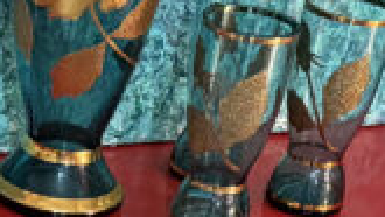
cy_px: 483
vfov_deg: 7.1
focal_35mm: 162
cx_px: -21
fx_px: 1655
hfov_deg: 13.1
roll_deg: -7.1
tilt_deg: -33.2
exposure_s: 1/50
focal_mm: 6.76
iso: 800
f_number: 1.78
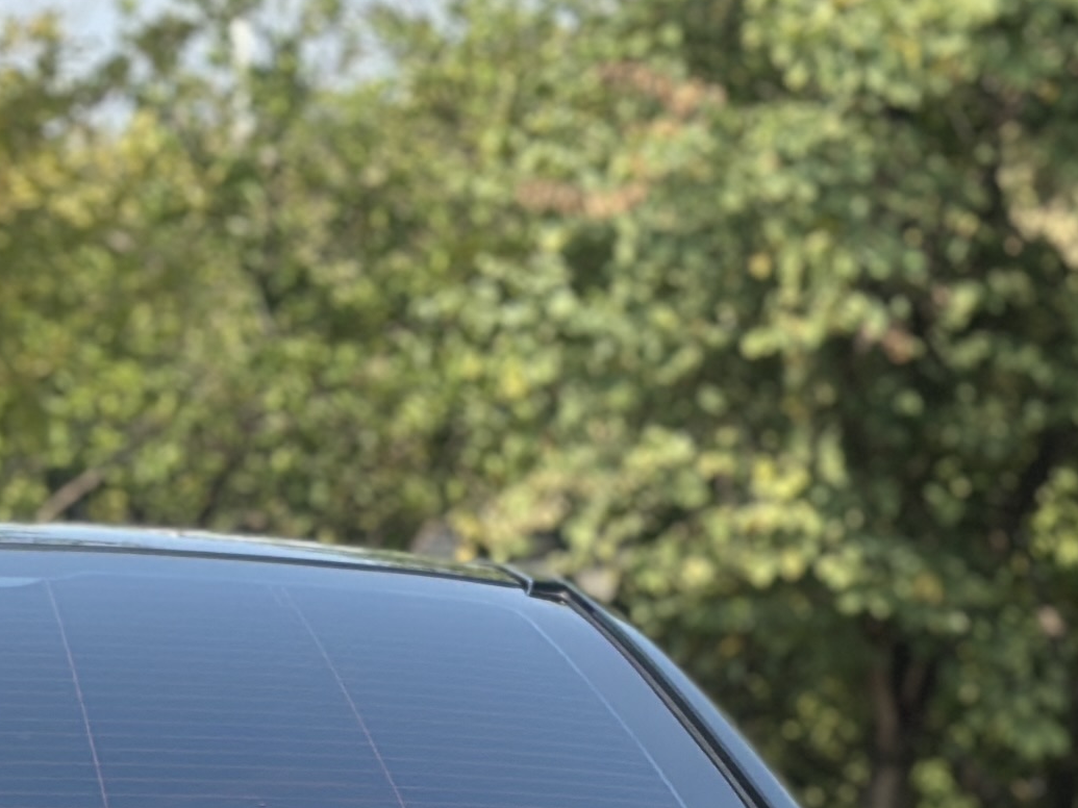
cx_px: -161
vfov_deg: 7.8
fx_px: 5823
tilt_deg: -0.5
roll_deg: +1.0
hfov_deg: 10.4
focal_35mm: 187
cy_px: 1277
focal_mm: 6.86
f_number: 1.78
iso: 80
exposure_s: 1/2114
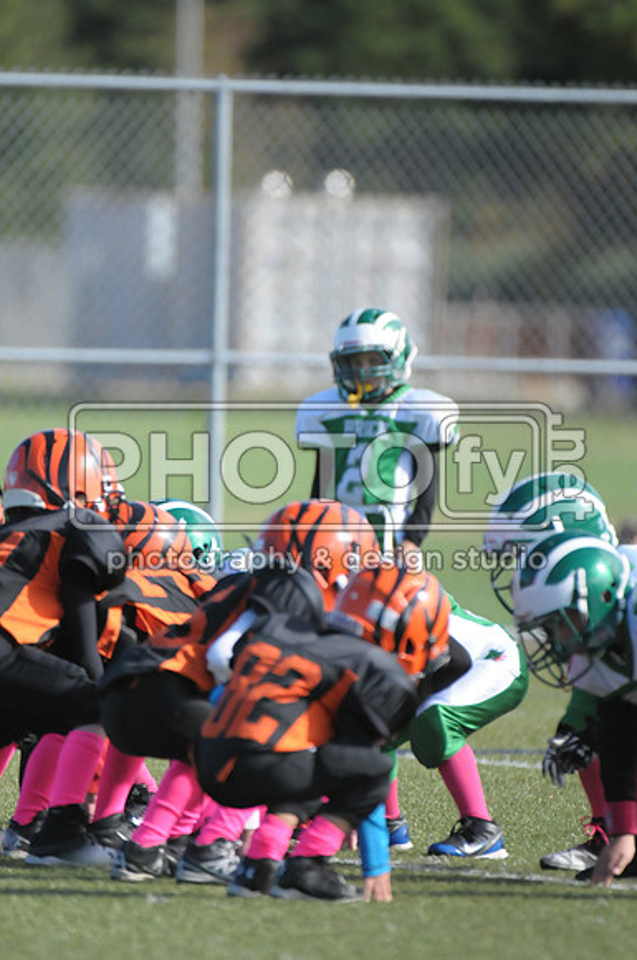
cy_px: 480
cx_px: 318
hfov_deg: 2.3
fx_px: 15972
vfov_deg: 3.4
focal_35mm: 600
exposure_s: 1/6400
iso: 1600
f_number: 4
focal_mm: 400
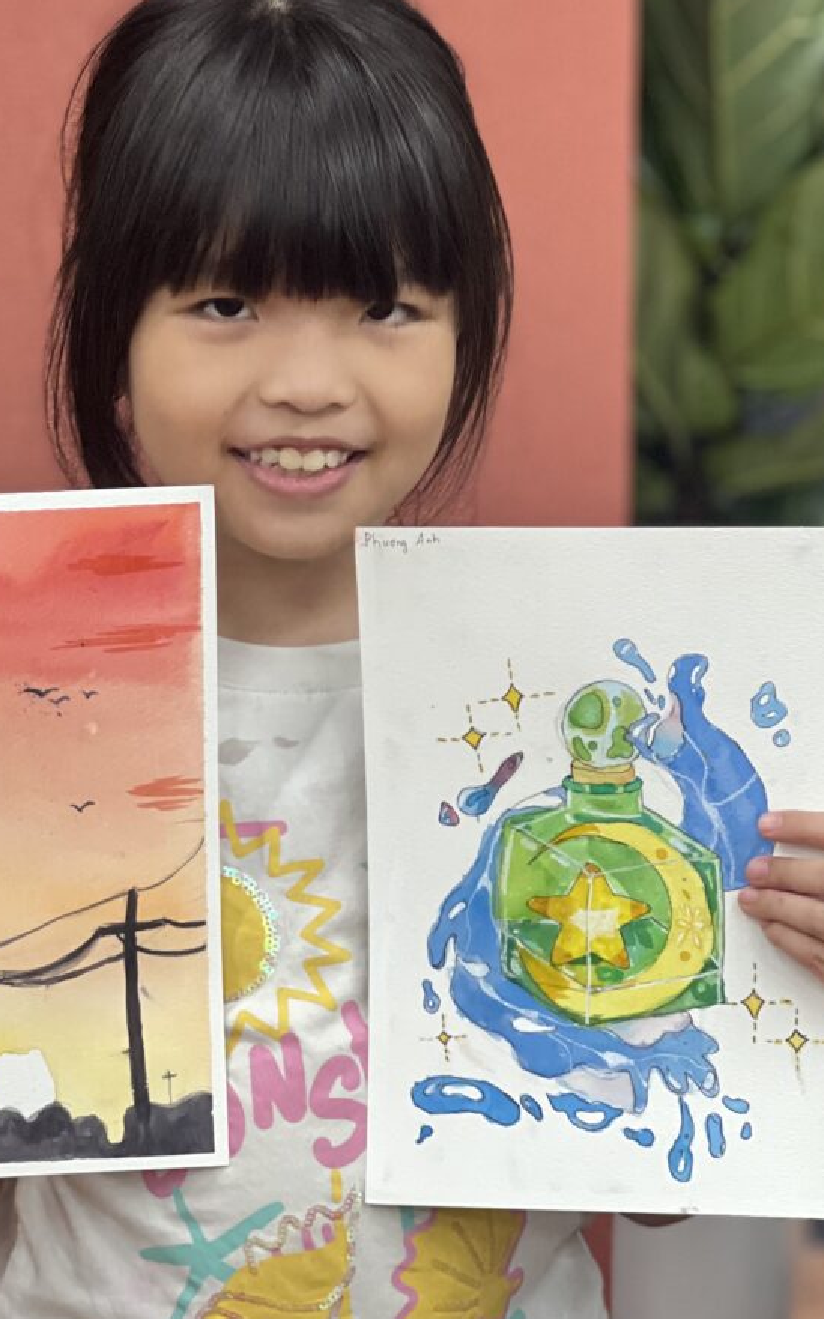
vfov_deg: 16.8
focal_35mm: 124
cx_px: 323
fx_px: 4456
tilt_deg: -9.8
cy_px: 628
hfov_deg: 10.6
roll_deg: -1.2
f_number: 2.8
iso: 250
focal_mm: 9
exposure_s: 1/67
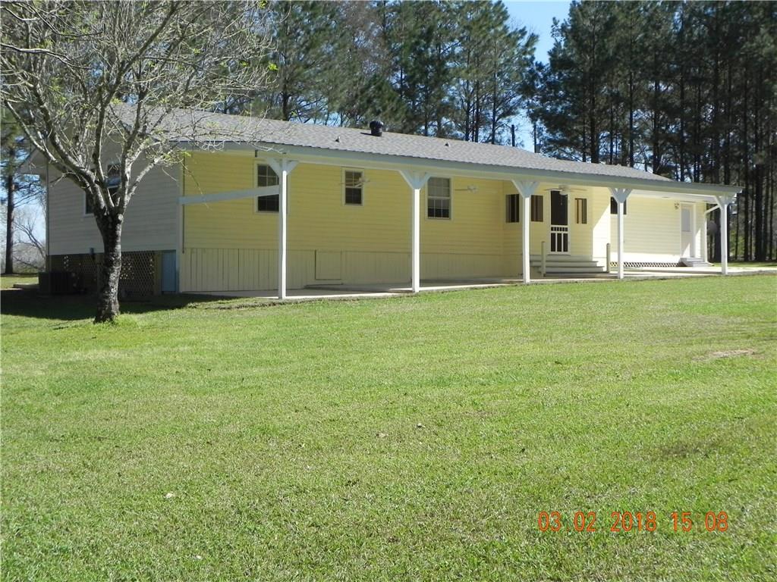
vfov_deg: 31.5
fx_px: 1033
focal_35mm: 46
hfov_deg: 41.2
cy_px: 291
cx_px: 388
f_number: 6.3
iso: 160
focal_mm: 8.2
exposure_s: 1/345
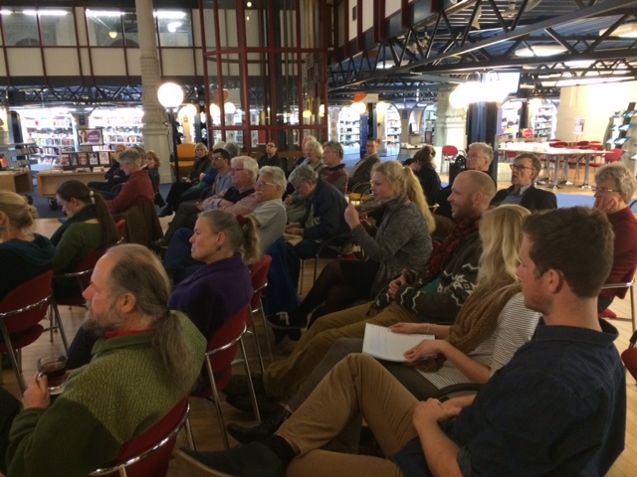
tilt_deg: -12.1
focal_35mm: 29
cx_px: 318
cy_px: 238
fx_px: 534
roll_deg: +1.7
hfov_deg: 61.7
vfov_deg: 48.2
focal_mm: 4.15
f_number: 2.2
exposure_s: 1/15
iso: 320
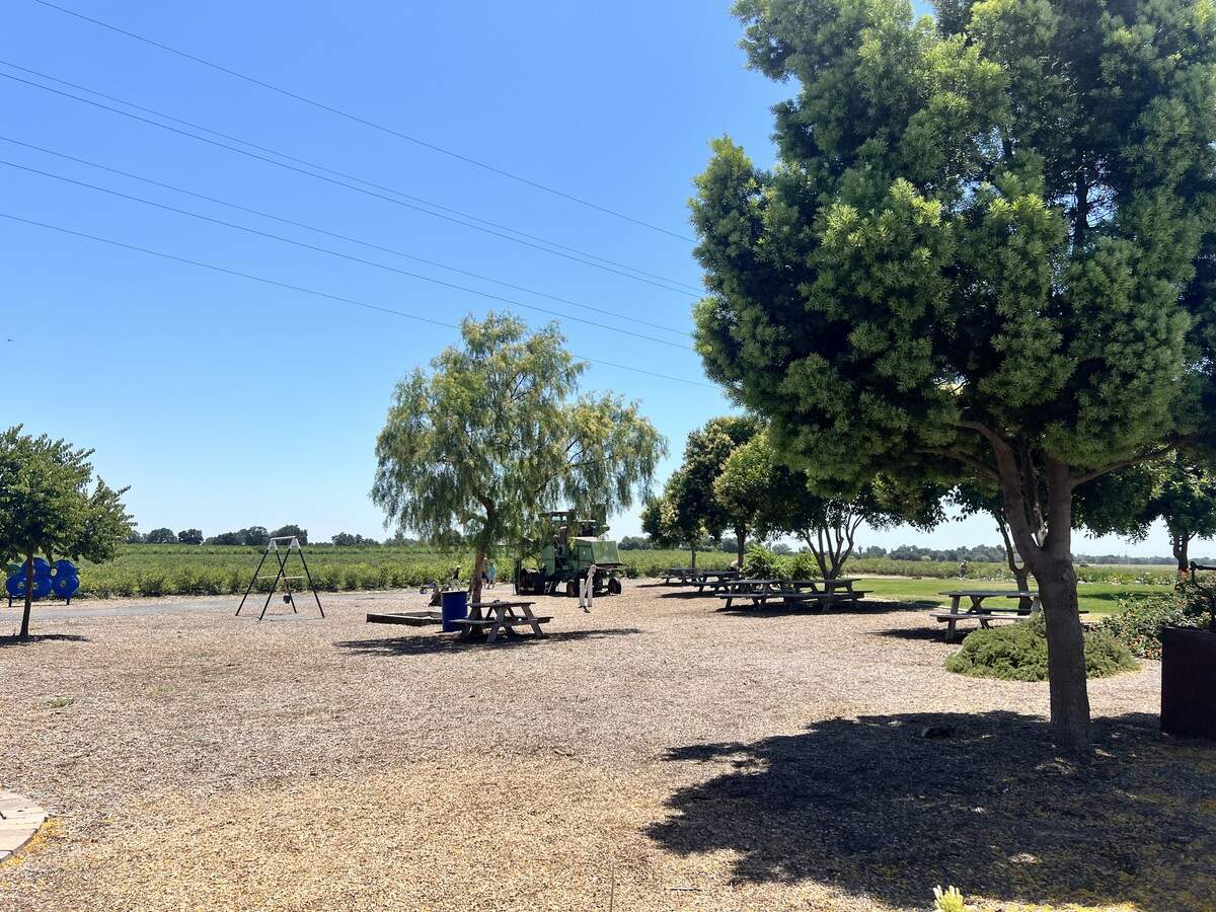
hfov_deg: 67.3
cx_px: 608
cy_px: 456
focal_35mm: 26
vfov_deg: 53.1
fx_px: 913
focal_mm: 5.7
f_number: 1.5
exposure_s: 1/4274
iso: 50
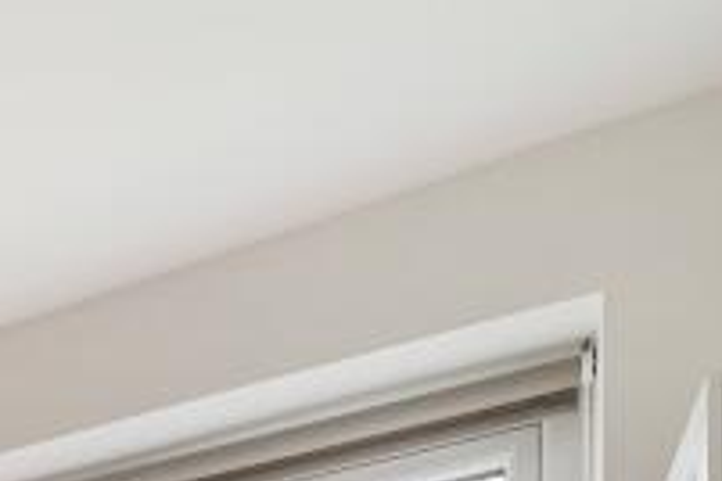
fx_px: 1223
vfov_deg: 15.2
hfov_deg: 26.2
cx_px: -291
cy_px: 1097
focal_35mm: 61
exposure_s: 1/10
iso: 100
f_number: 8
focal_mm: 12
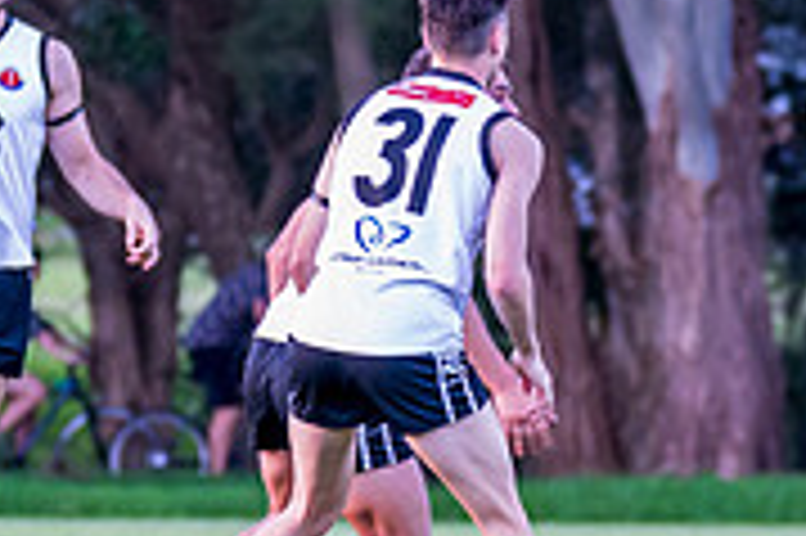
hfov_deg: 2.0
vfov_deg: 1.3
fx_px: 23419
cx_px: 467
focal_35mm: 1047
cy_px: 132
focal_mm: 240
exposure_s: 1/250
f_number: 5.6
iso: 1600
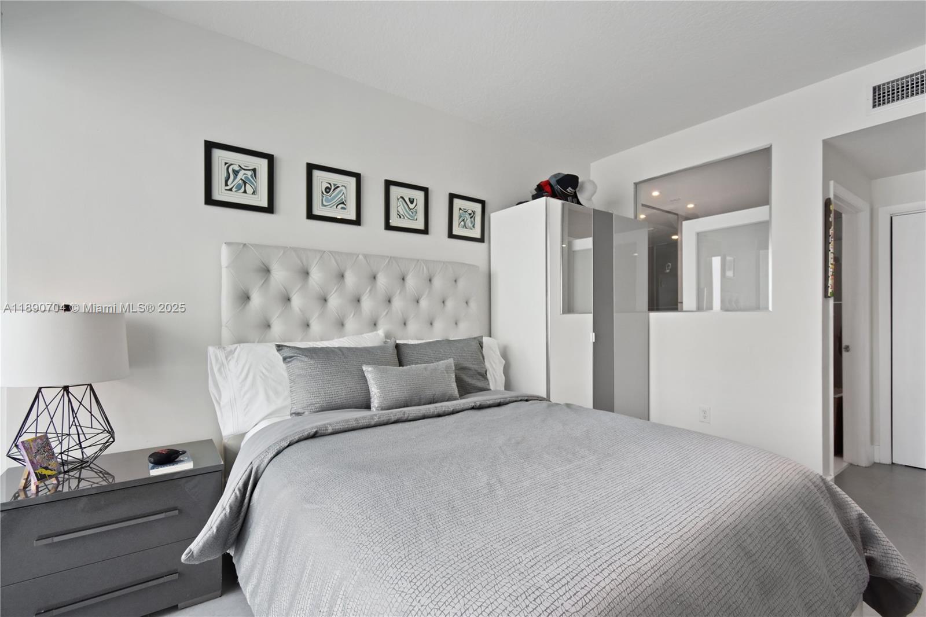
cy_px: 308
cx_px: 463
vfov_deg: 77.3
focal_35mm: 15
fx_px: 386
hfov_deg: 100.4
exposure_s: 1/15
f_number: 4.5
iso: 640
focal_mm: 10
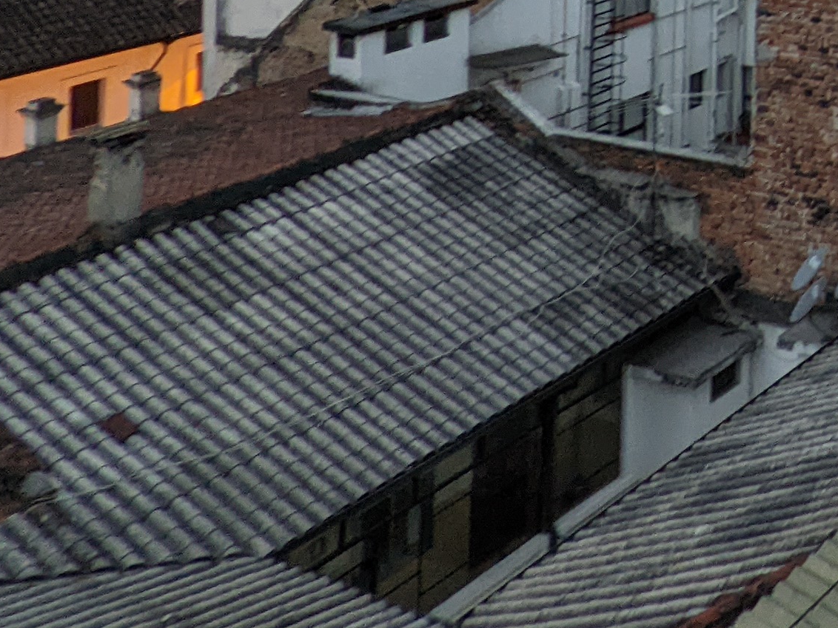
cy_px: -415
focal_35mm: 57
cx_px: 1330
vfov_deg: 20.4
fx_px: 1380
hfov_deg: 24.3
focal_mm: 2.22
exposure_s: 1/23.8
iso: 126
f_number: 2.2
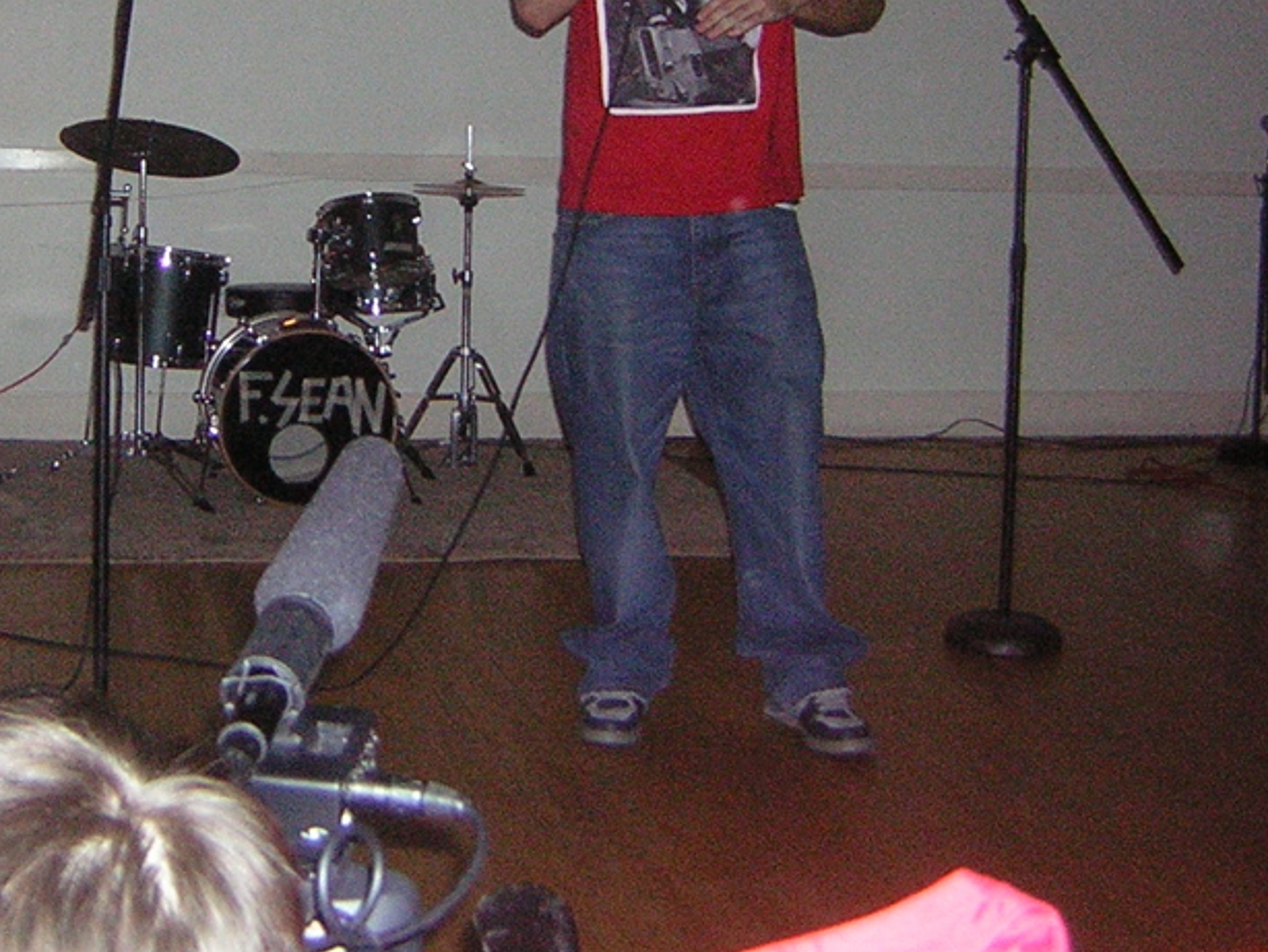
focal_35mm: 60
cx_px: 477
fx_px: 2199
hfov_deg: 32.0
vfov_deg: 24.0
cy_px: 178
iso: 200
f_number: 2.6
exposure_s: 1/60.1
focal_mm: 4.7
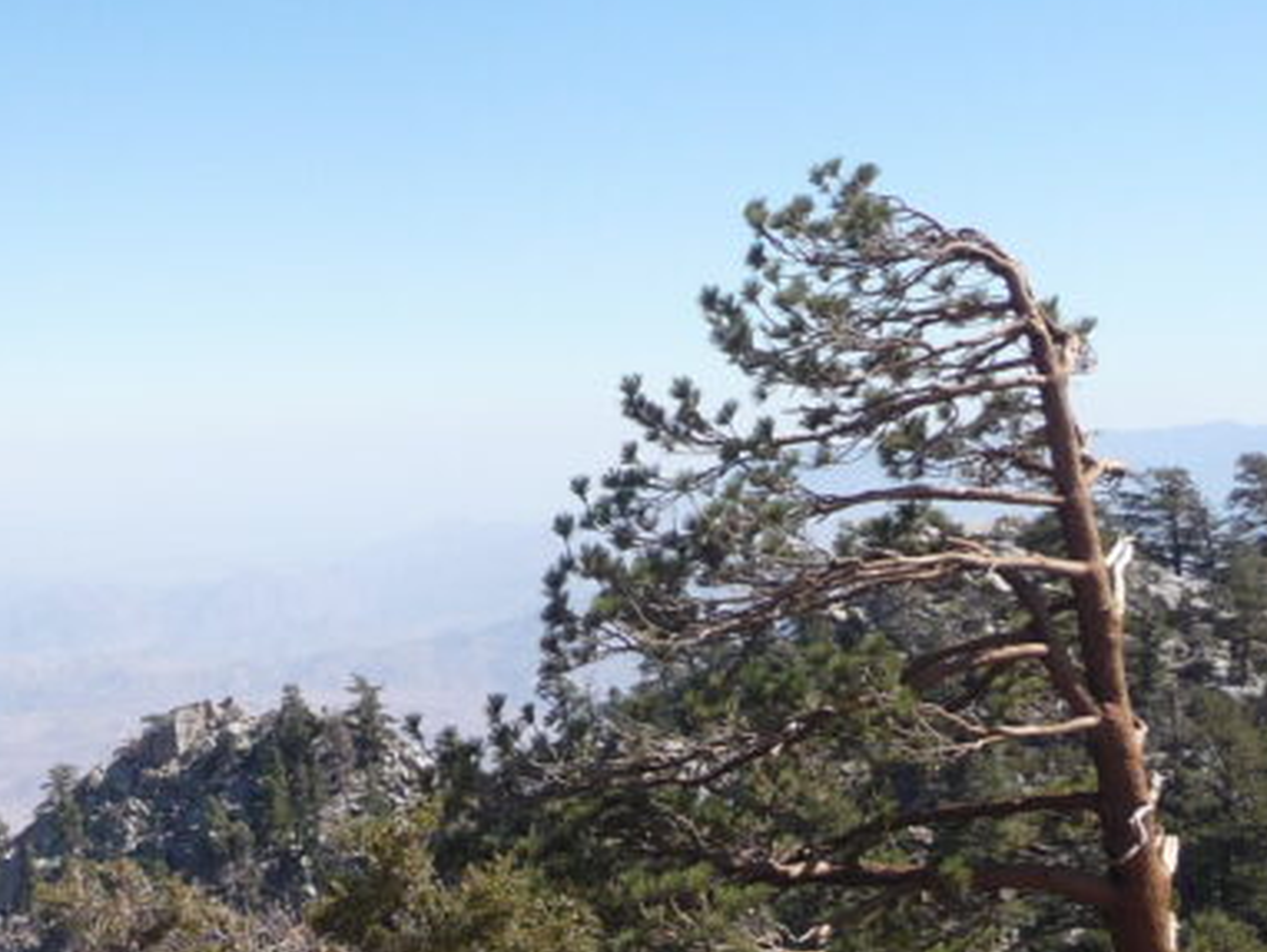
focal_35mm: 75
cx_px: -123
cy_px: 504
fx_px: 2747
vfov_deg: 19.7
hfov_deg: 24.3
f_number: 3.3
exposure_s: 1/800
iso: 100
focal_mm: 4.7
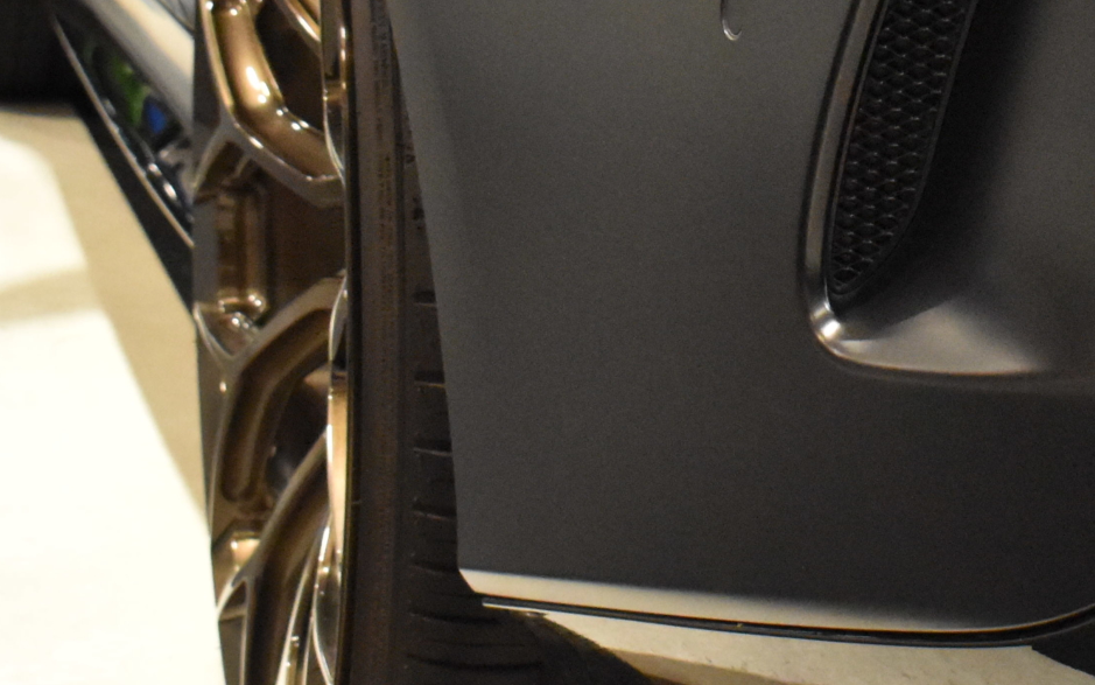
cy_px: 95
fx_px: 4477
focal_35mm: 150
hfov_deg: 13.7
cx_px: 1100
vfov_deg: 8.7
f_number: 8
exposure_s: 1/60
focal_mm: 36
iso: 5600
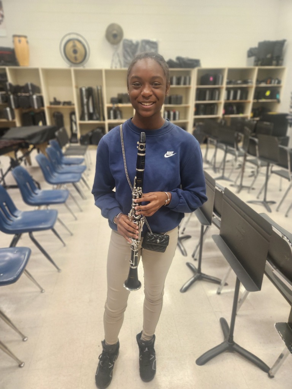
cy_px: 194
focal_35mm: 23
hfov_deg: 58.9
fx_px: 259
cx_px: 146
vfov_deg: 73.9
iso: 400
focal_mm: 5.4
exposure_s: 1/120
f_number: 1.8
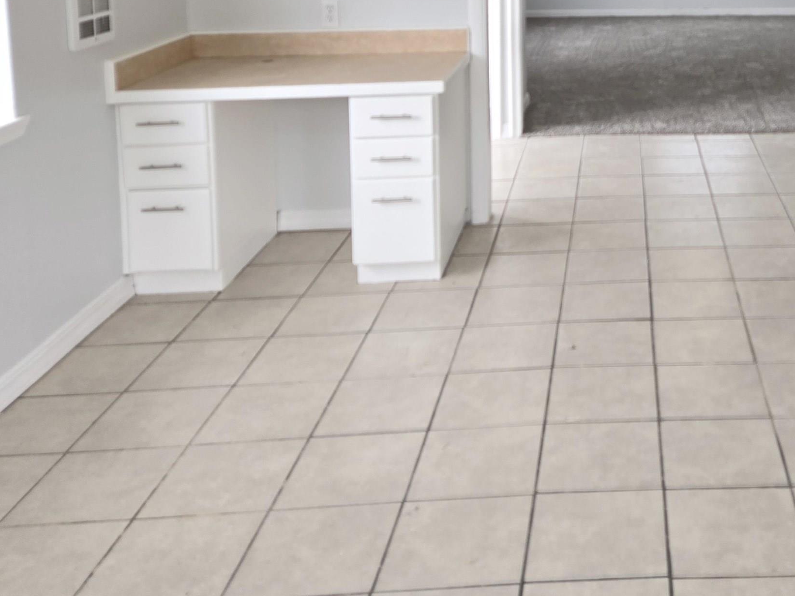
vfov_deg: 31.7
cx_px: 657
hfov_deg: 41.6
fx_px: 987
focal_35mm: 43
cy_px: 40
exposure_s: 1/120
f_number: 1.8
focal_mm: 5.4
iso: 50
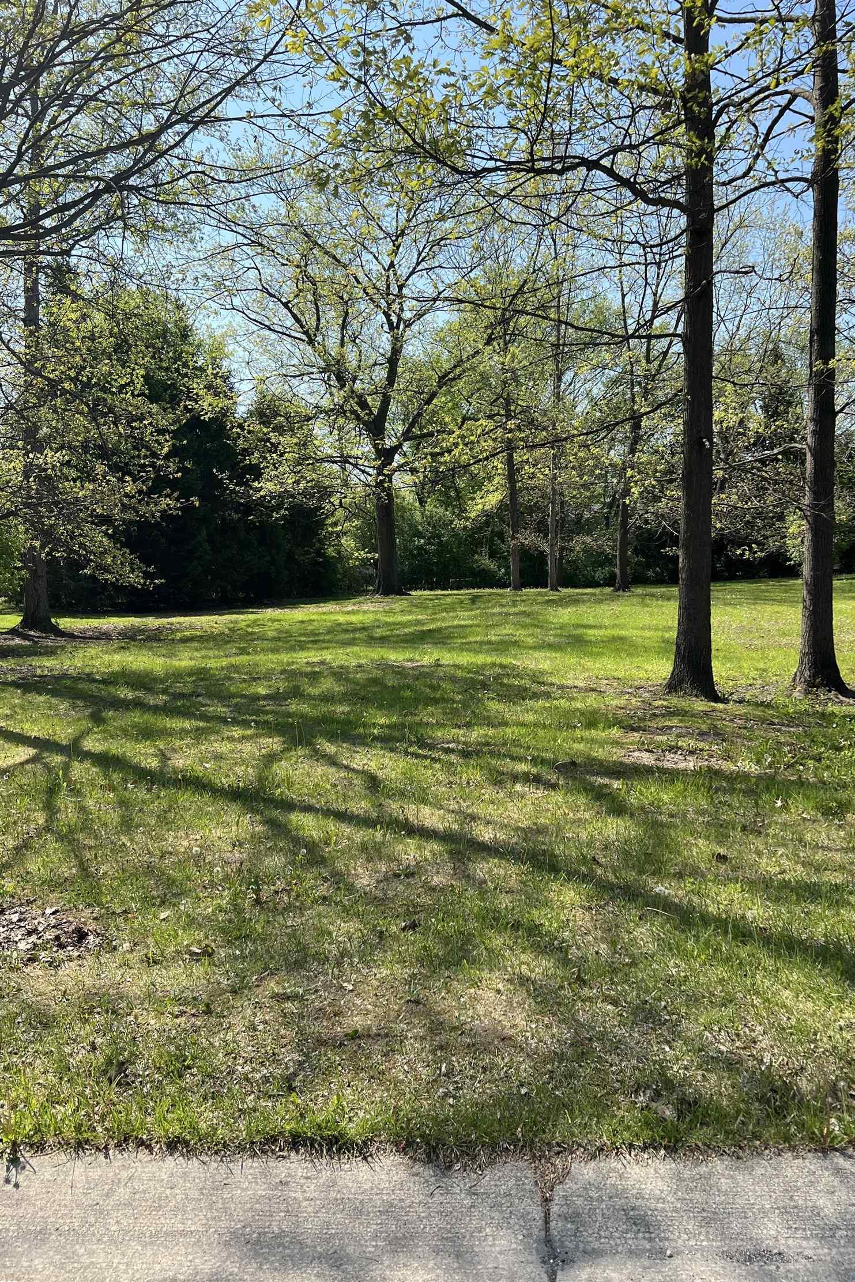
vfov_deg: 65.5
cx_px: 443
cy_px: 627
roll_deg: +0.1
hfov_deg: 46.4
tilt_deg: -3.9
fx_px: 998
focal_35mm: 28
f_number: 1.5
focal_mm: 5.7
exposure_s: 1/2353
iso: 50
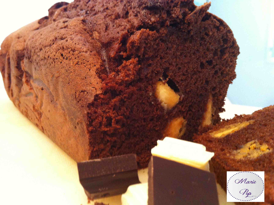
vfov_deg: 40.6
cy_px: 102
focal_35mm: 35
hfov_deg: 52.7
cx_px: 137
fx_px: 277
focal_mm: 3.85
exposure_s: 1/15
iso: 250
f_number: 2.8
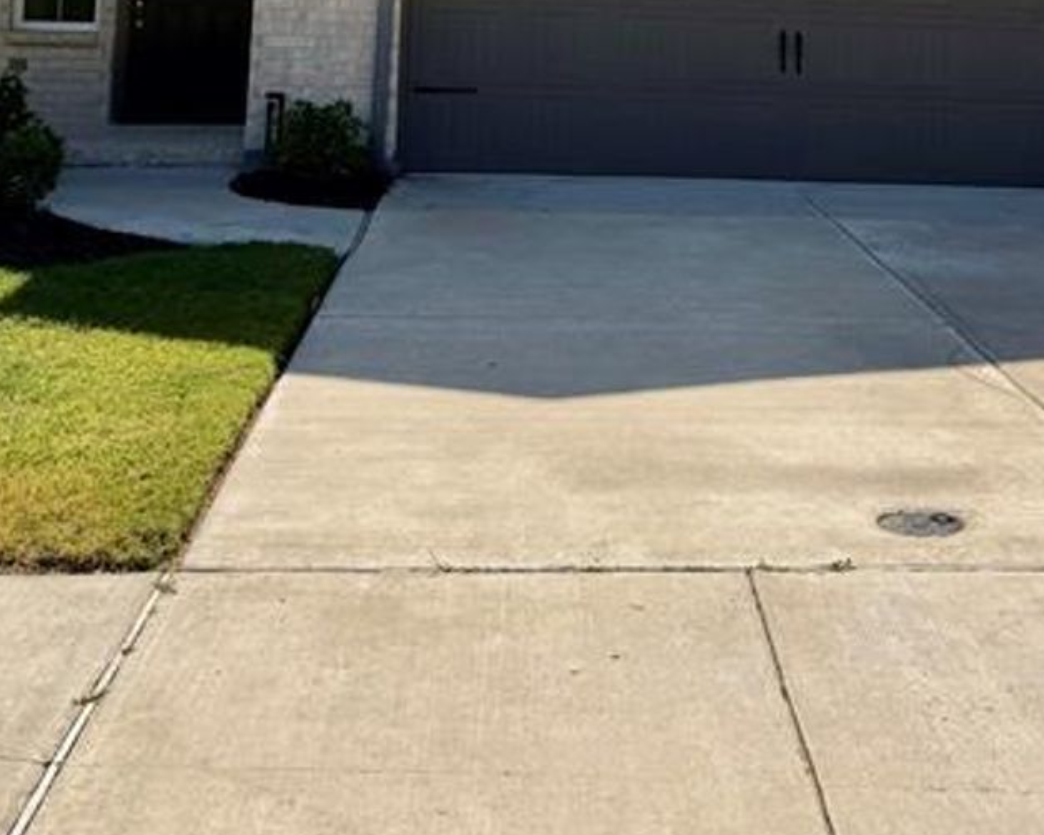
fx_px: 1576
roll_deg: -2.1
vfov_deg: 26.7
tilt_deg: +4.1
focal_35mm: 51
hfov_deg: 36.4
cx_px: 666
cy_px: -136
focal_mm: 6.76
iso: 80
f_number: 1.78
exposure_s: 1/8130
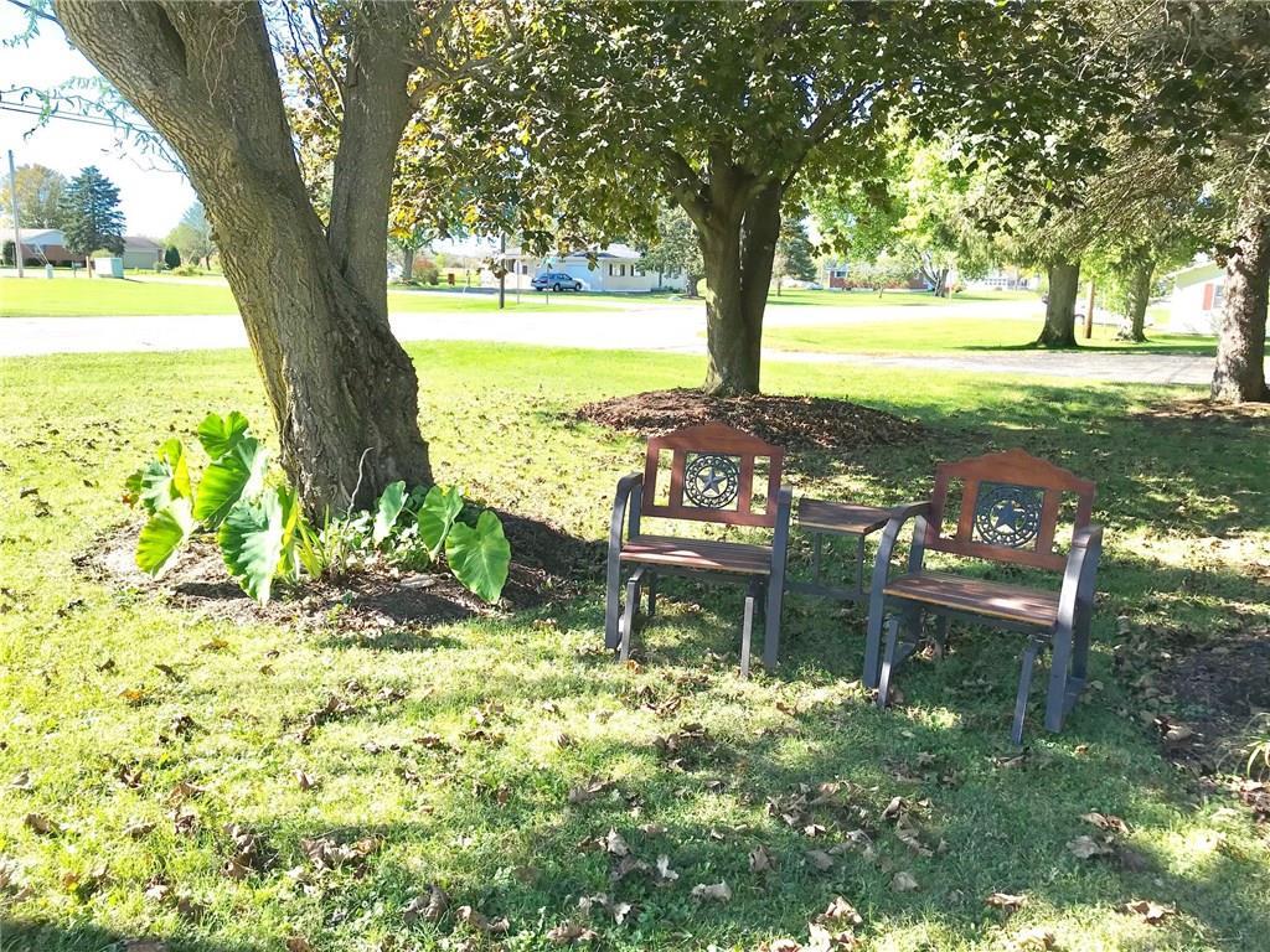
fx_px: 1027
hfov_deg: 63.4
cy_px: 476
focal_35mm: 28
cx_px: 635
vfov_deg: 49.7
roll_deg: -1.0
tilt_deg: -12.0
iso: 20
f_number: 1.8
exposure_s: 1/742
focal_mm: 3.99
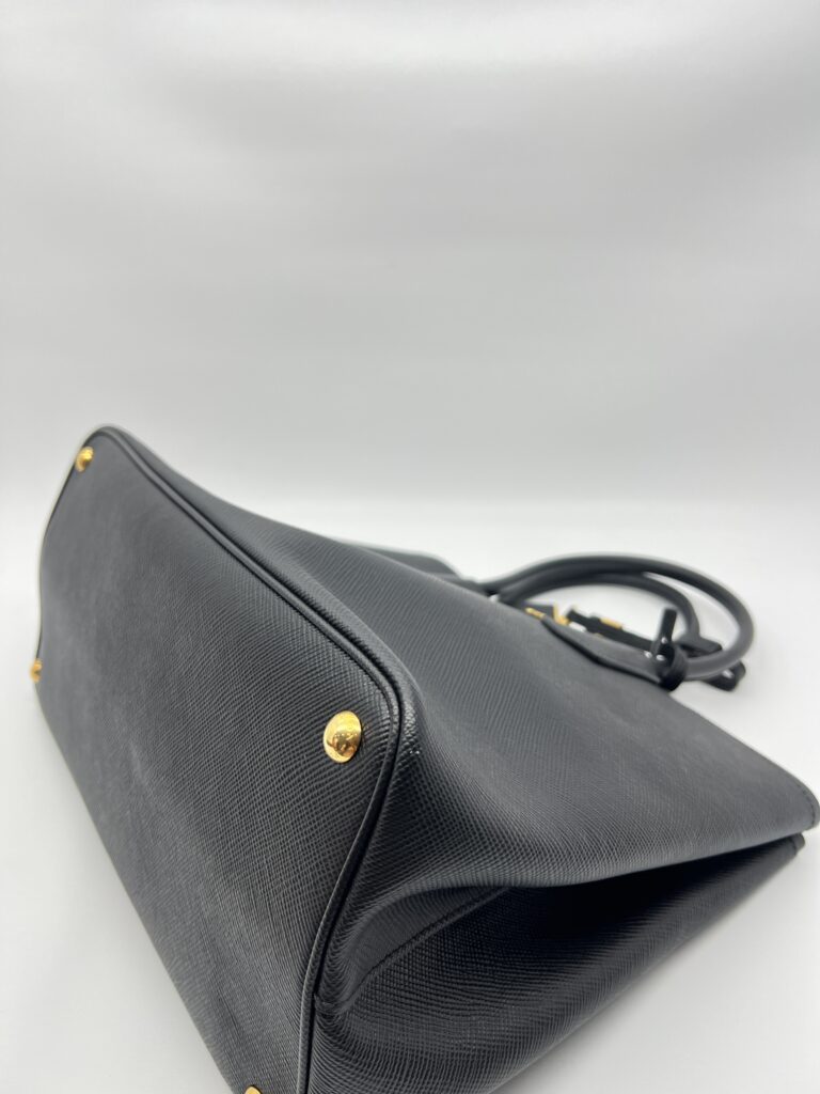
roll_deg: +0.3
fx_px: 821
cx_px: 410
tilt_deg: -22.9
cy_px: 547
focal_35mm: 26
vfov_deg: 67.3
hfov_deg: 53.1
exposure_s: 1/106
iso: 32
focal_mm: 5.7
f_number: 1.5
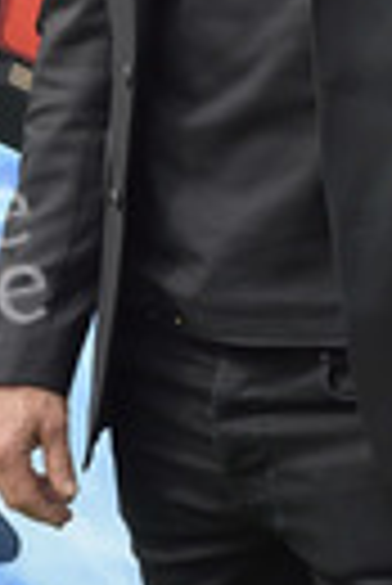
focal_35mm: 179
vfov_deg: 11.4
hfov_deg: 7.7
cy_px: 72
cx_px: 309
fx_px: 2916
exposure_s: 1/320
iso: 250
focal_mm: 58
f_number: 6.3
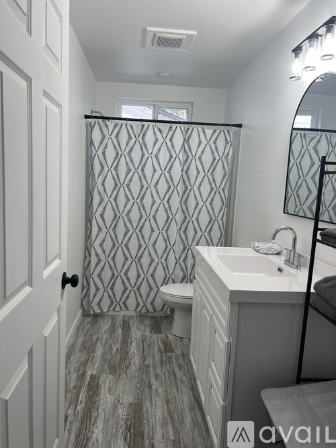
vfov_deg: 67.3
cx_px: 168
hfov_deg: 53.0
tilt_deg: -7.8
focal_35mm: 26
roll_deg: -3.4
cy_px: 224
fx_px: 337
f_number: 1.5
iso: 50
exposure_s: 1/120
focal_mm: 5.7
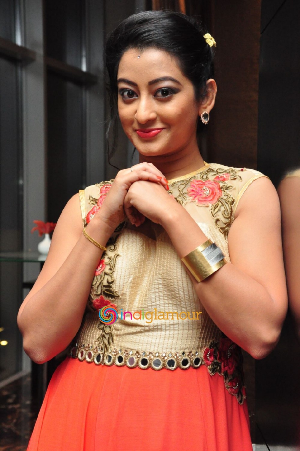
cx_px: 150
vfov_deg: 27.0
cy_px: 226
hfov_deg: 18.1
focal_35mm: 75
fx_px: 940
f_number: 7.1
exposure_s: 1/125
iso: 2000
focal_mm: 50
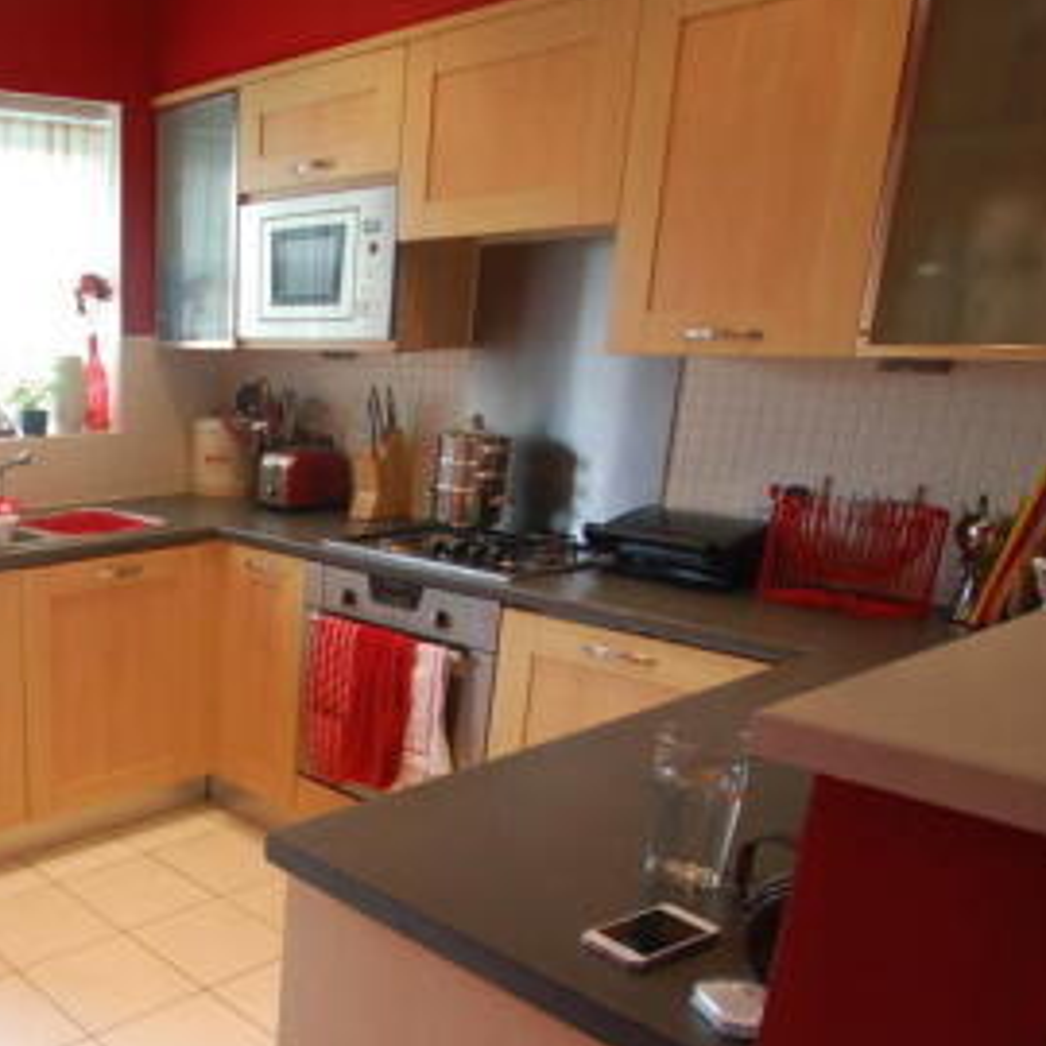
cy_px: 690
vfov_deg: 51.6
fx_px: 1060
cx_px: 50
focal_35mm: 31
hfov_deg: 45.9
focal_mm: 10
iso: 400
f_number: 3.5
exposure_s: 1/50
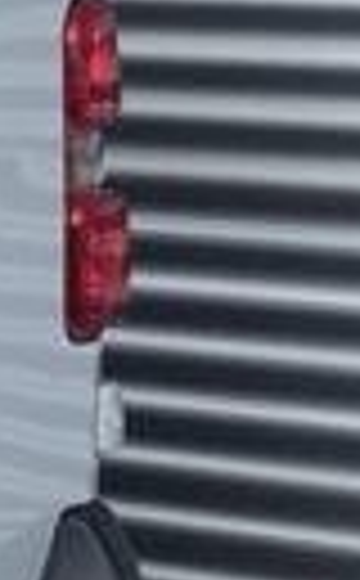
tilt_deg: -4.2
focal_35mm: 329
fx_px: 5194
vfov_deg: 6.4
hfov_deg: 3.7
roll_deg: +0.4
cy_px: 99
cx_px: -1102
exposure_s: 1/1984
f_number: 1.6
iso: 32
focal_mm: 5.96
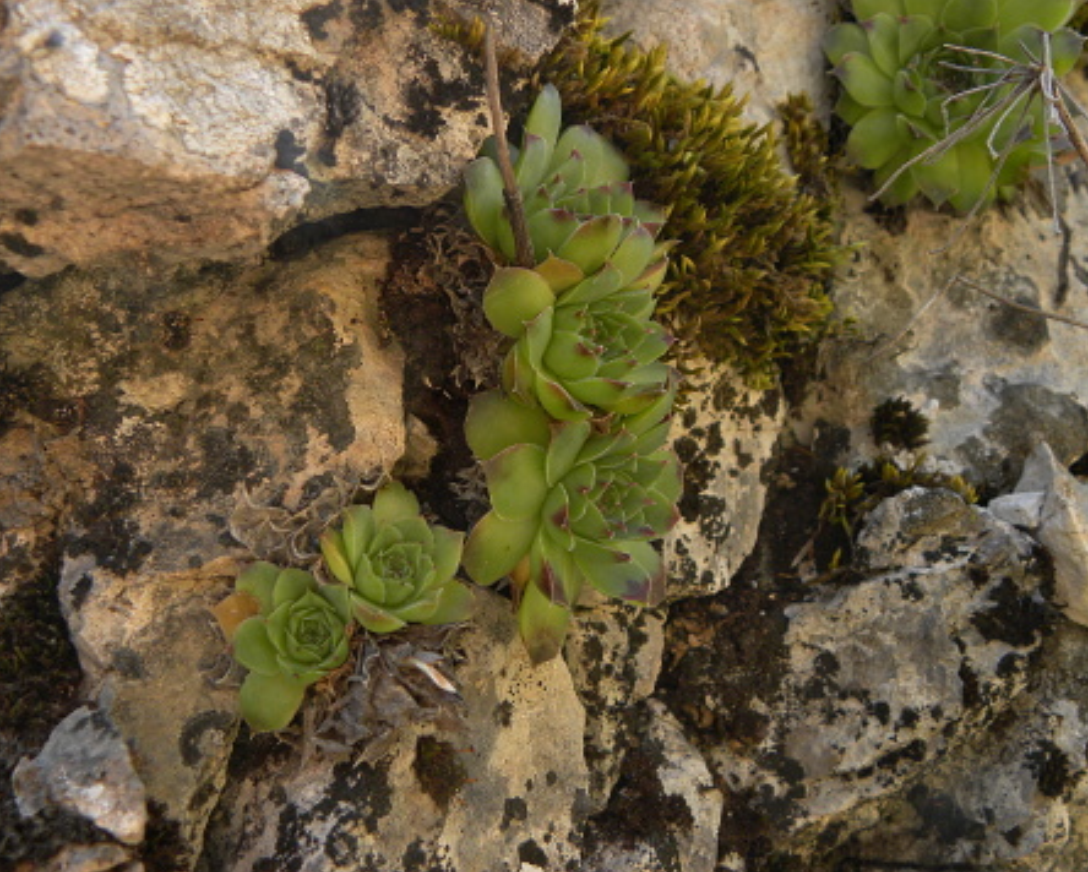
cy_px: 434
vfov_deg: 38.3
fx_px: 1257
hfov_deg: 46.8
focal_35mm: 39
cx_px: 515
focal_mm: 6.6
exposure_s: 1/160
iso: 100
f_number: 3.5
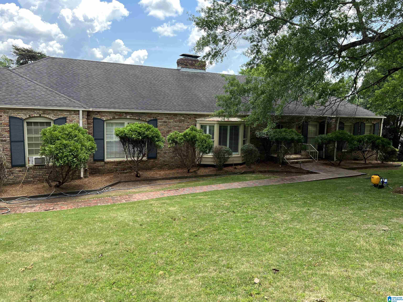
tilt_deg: -6.0
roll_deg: -1.0
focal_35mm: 26
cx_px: 202
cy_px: 151
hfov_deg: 67.3
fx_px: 303
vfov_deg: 53.1
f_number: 1.5
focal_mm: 5.7
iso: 50
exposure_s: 1/932
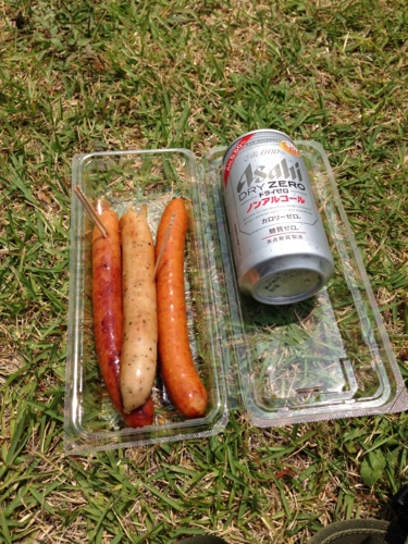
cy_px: 272
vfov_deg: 55.4
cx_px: 204
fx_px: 519
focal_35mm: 33
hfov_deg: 42.9
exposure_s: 1/2857
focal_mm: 4.12
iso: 50
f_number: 2.4
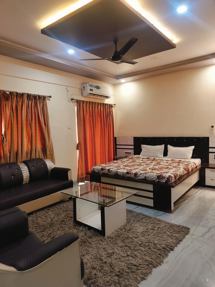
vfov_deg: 71.6
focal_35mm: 24
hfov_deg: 56.8
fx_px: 199
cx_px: 108
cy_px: 144
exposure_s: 1/24
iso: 160
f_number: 1.7
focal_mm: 5.24
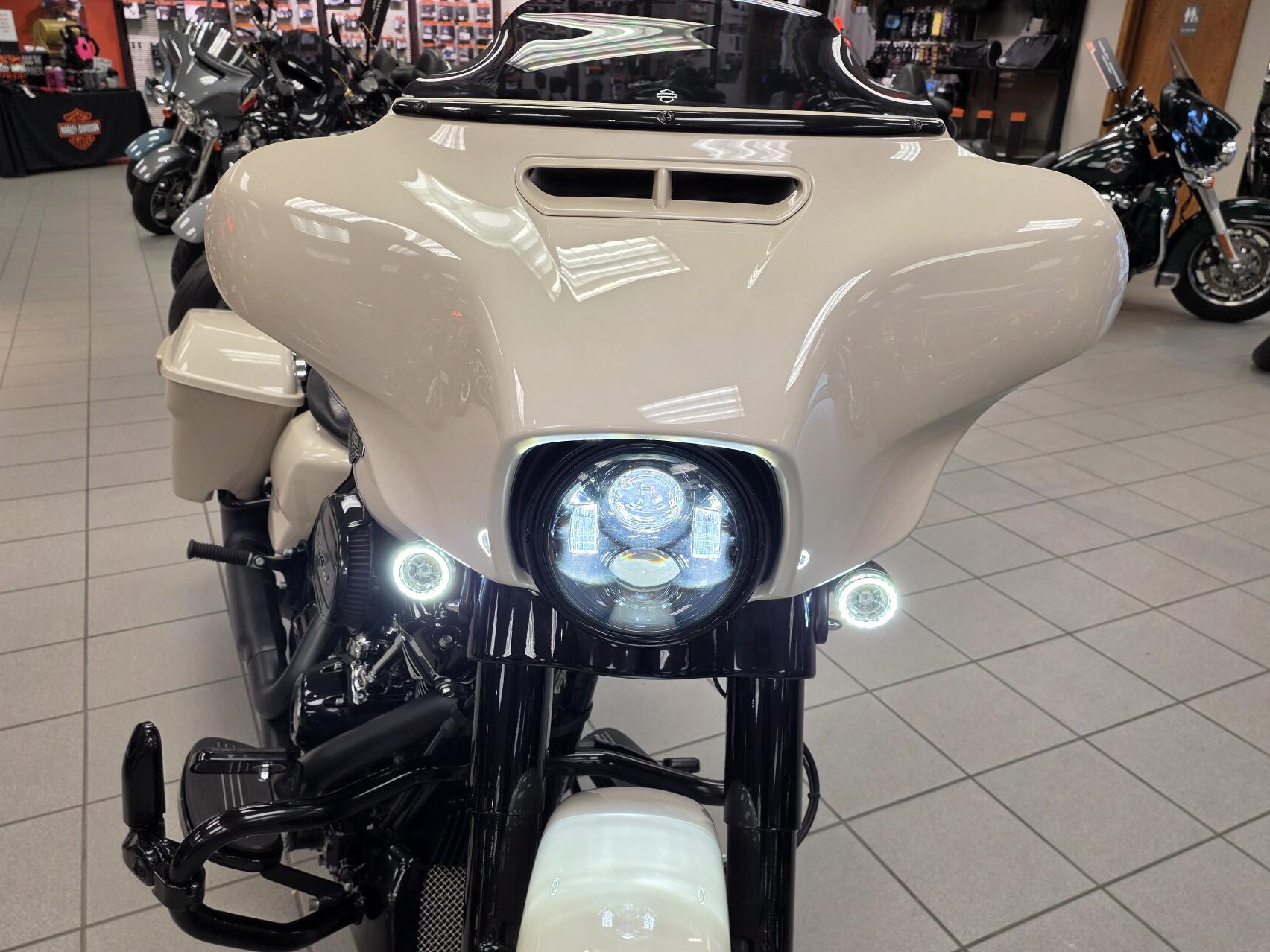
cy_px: 483
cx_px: 635
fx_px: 991
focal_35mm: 27
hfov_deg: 65.3
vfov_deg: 51.4
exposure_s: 1/120
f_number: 1.7
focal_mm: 6.25
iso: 50
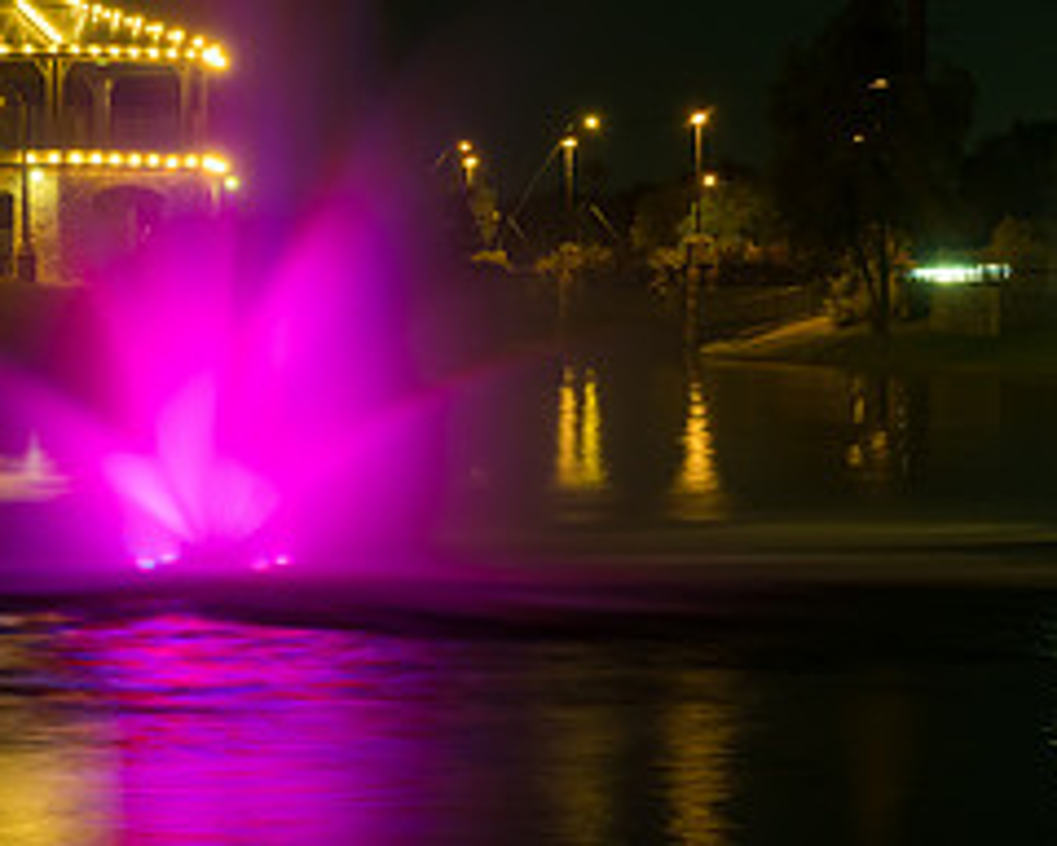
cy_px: 398
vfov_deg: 8.8
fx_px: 5475
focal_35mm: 175
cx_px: 8
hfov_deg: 10.9
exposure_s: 5
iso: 100
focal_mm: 70
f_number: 10
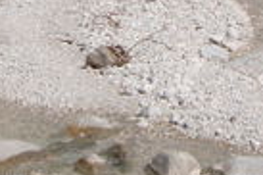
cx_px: 200
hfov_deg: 10.8
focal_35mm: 190
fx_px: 1386
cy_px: -57
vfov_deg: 7.1
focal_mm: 18
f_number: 5.6
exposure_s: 1/800
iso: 100
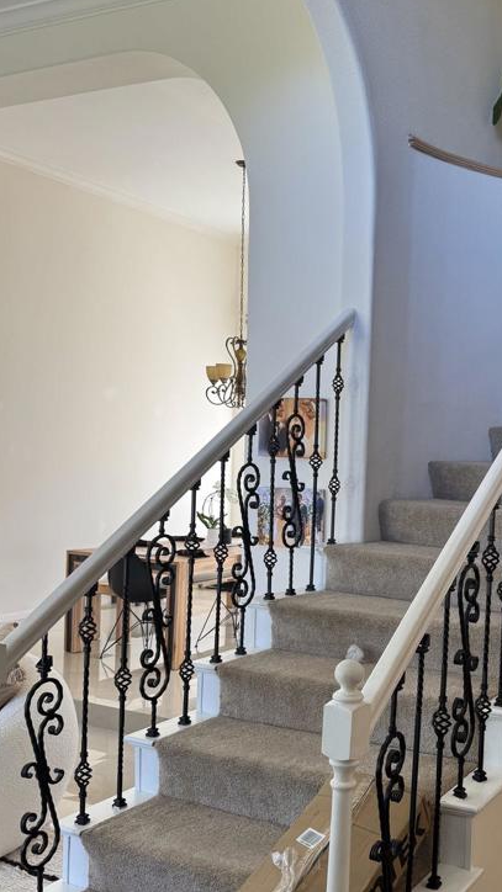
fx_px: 876
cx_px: 448
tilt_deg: -3.9
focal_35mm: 37
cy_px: 500
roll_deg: -1.8
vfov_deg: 53.9
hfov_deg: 30.6
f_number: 1.78
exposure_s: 1/120
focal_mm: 6.76
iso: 80
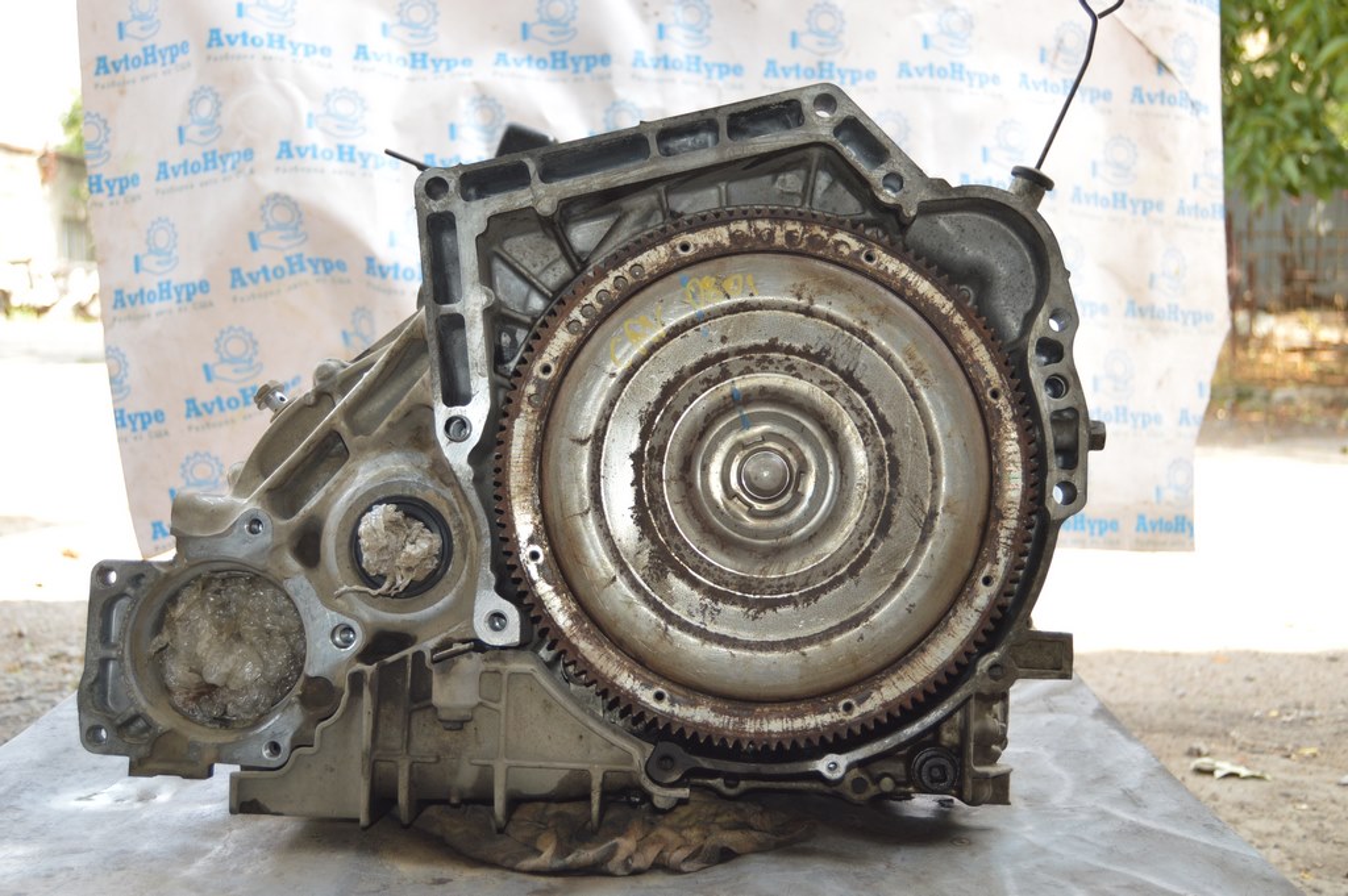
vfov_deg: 31.8
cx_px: 674
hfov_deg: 46.4
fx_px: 1571
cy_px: 448
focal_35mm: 42
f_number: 4
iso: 250
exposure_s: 1/125
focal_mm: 28
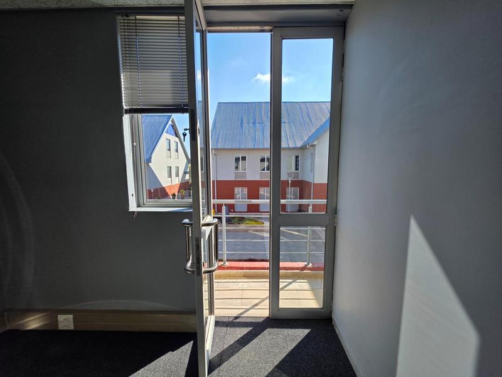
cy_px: 188
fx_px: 189
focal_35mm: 13
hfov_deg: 106.2
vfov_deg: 89.9
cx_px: 251
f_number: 1.9
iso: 40
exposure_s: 1/937
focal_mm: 2.2
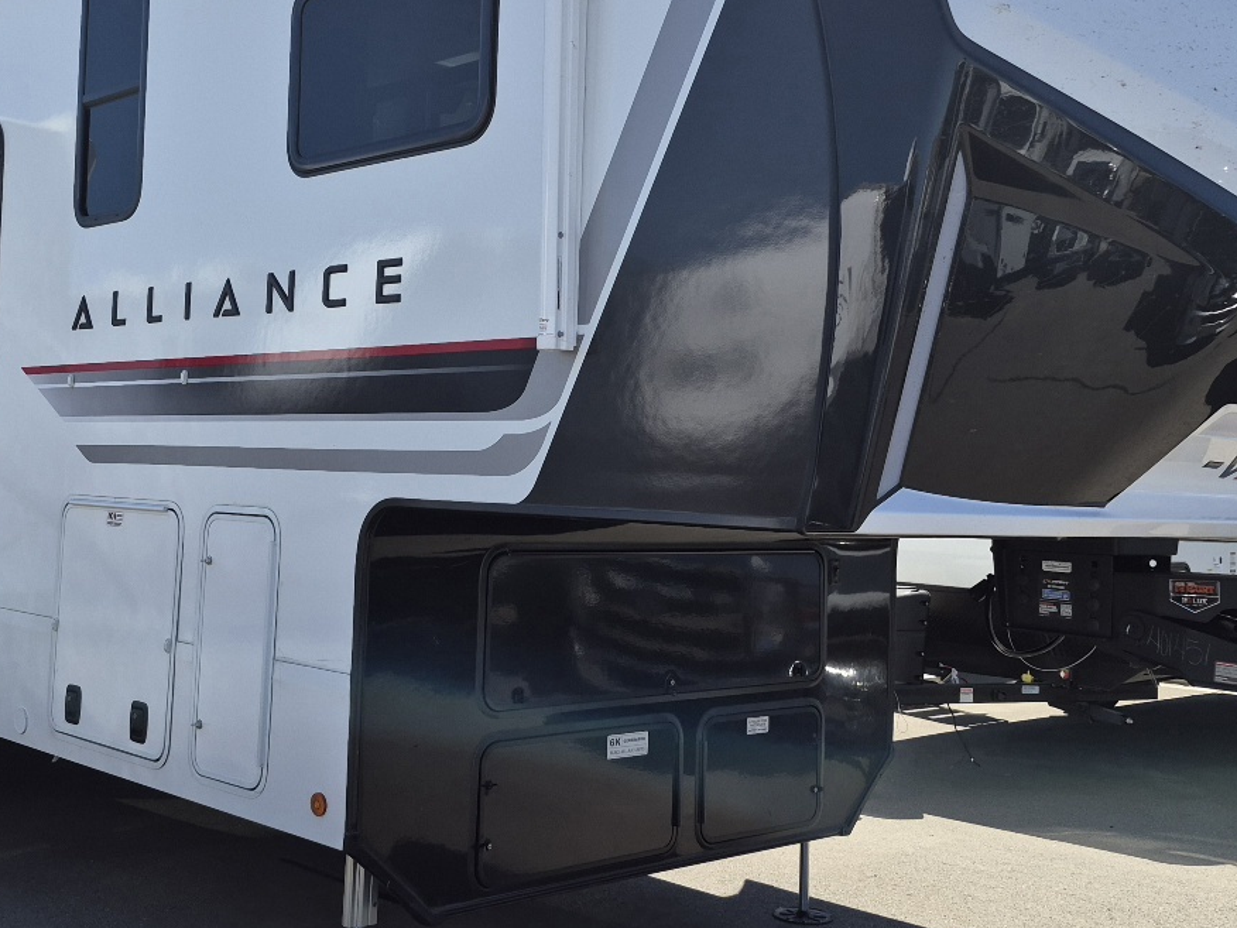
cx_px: 545
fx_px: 1501
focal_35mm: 42
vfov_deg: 34.3
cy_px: 387
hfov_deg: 44.7
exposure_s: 1/3333
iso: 80
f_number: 1.8
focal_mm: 5.4
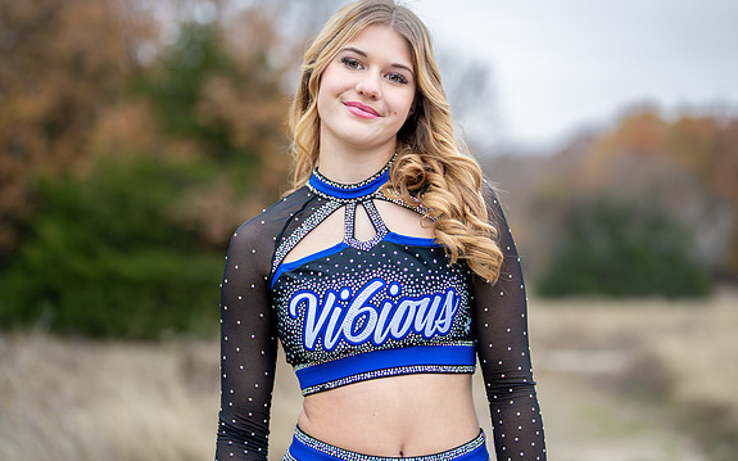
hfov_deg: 33.4
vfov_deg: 21.2
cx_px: 414
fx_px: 1227
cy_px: 172
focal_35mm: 61
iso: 400
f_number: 1.2
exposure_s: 1/1000
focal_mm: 50
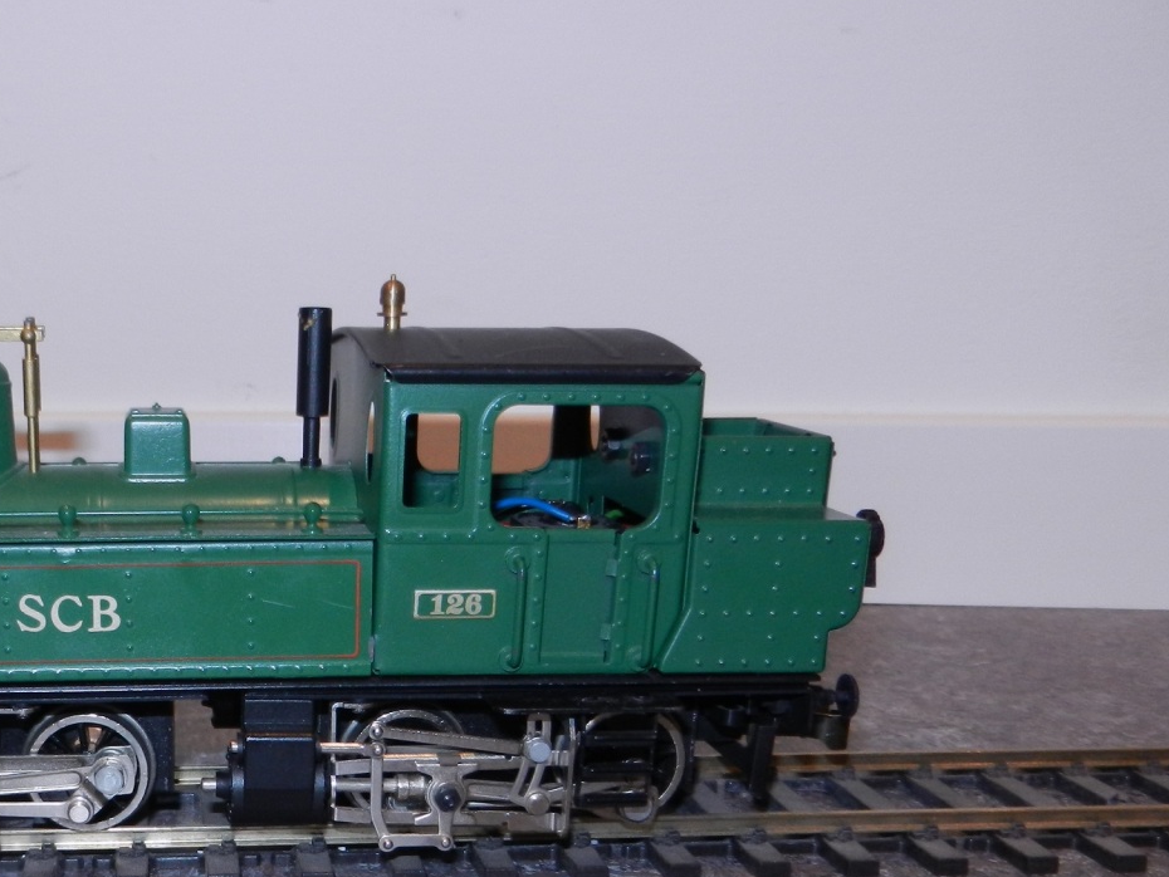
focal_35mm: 43
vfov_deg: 32.9
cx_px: 222
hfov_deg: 41.8
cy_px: 662
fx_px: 1453
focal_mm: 4.5
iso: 200
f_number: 3.5
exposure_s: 1/30
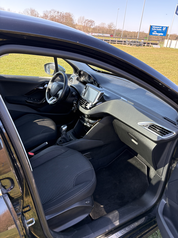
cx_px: 89
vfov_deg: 67.3
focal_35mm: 26
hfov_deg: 53.1
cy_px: 119
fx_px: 178
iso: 64
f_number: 1.6
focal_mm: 5.96
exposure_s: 1/282
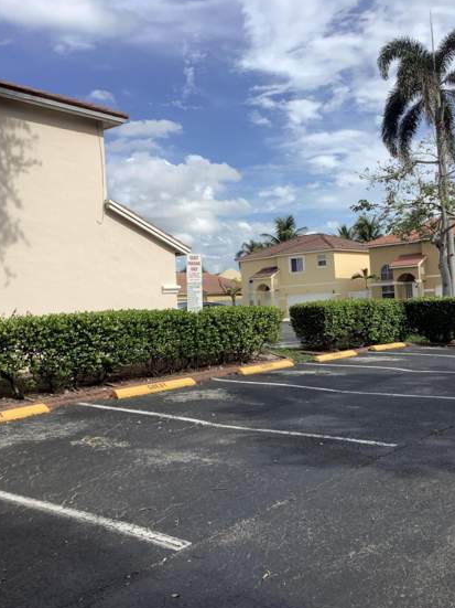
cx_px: 253
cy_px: 270
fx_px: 631
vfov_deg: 51.3
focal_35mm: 36
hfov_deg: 39.6
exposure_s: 1/1631
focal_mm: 3.3
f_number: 2.4
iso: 25
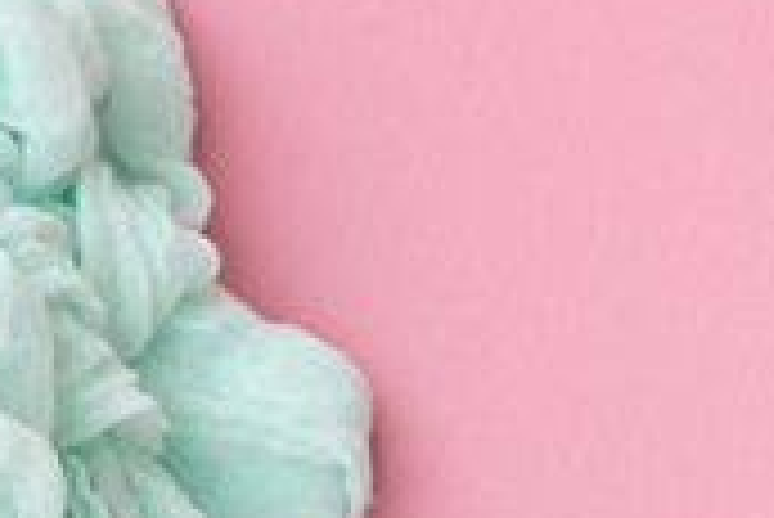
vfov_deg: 7.1
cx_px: -1390
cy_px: 153
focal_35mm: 195
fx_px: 4196
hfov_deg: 9.0
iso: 100
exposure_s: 1/160
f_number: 4.5
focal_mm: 28
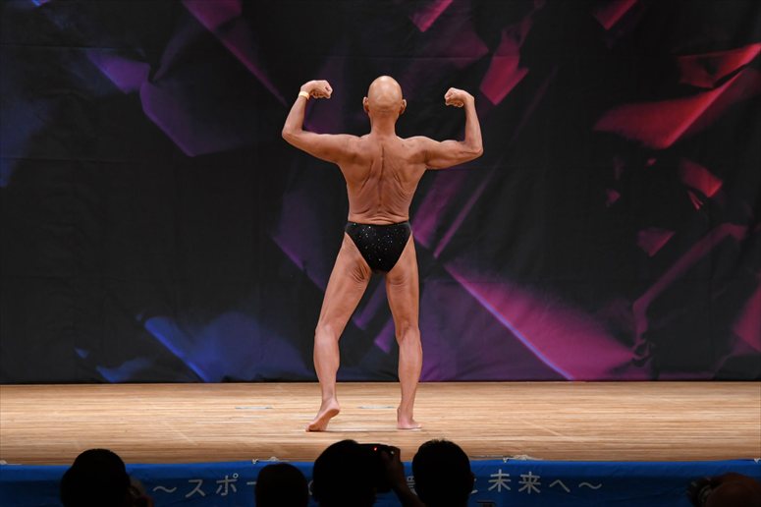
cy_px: 254
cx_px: 380
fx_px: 5071
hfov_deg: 8.6
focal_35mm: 240
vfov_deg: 5.7
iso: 2500
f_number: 5.6
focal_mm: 160
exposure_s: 1/400
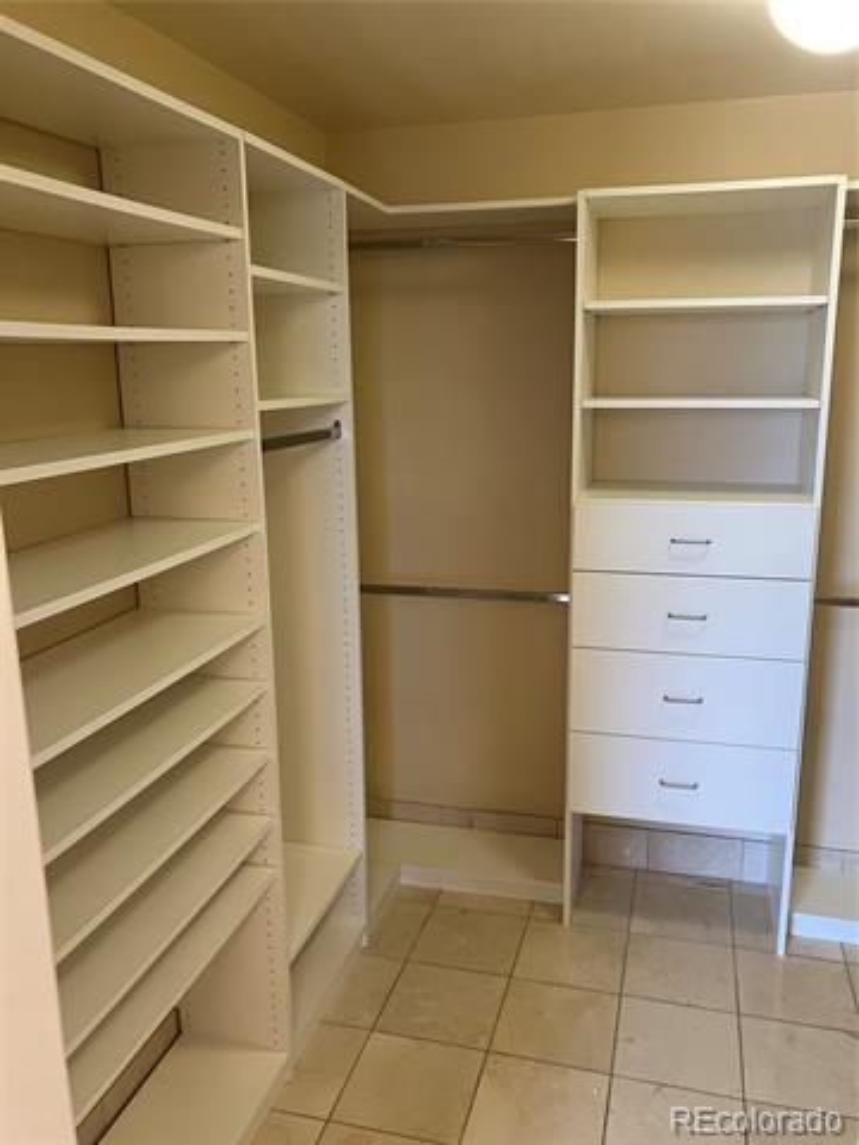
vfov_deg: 63.4
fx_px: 926
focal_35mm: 28
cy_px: 572
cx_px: 430
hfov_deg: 49.7
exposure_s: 1/60
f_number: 1.8
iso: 160
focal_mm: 3.99
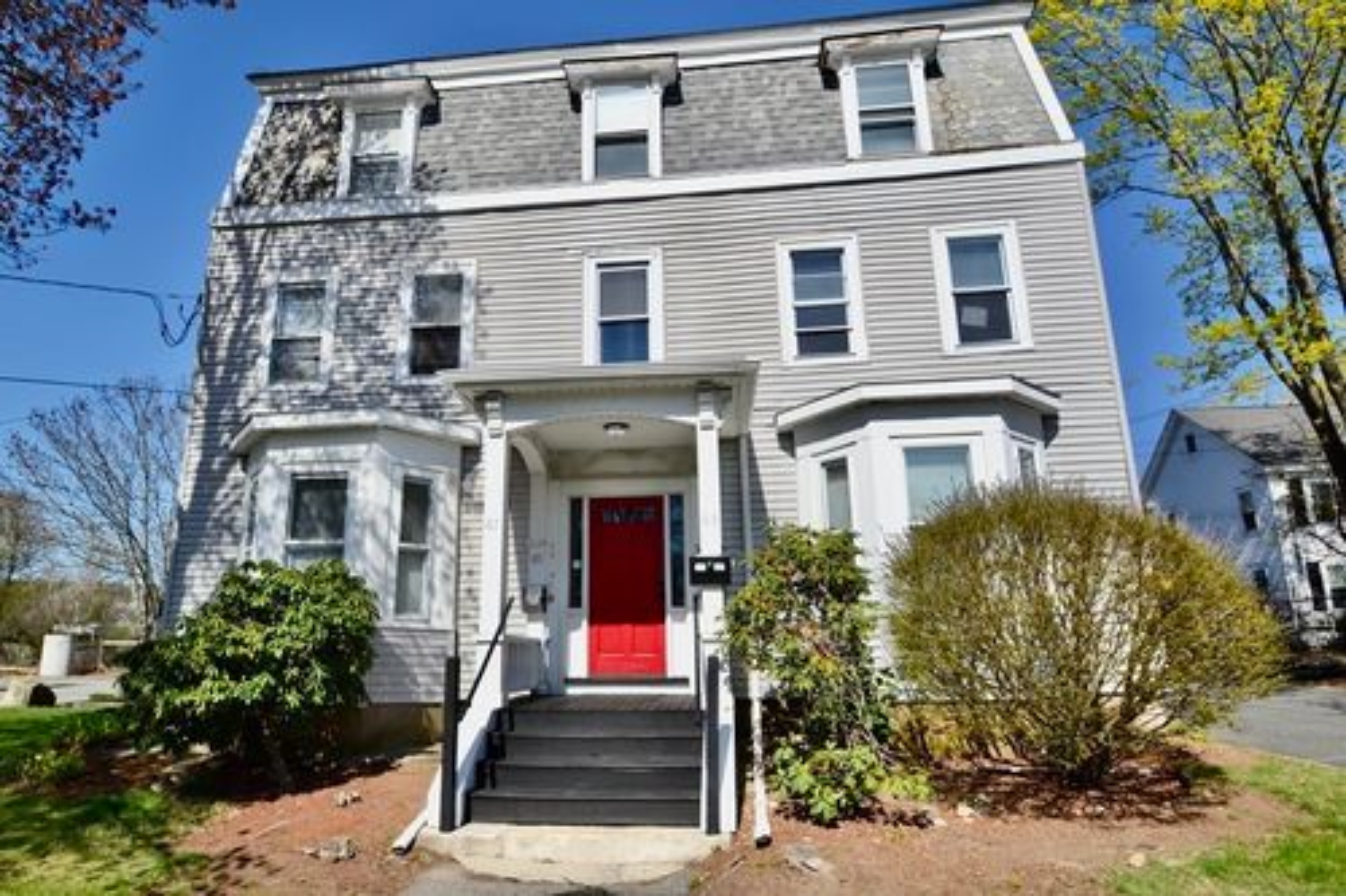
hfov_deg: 85.4
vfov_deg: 63.2
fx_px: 729
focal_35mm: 20
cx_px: 673
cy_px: 448
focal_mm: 13
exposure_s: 1/250
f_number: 8
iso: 100
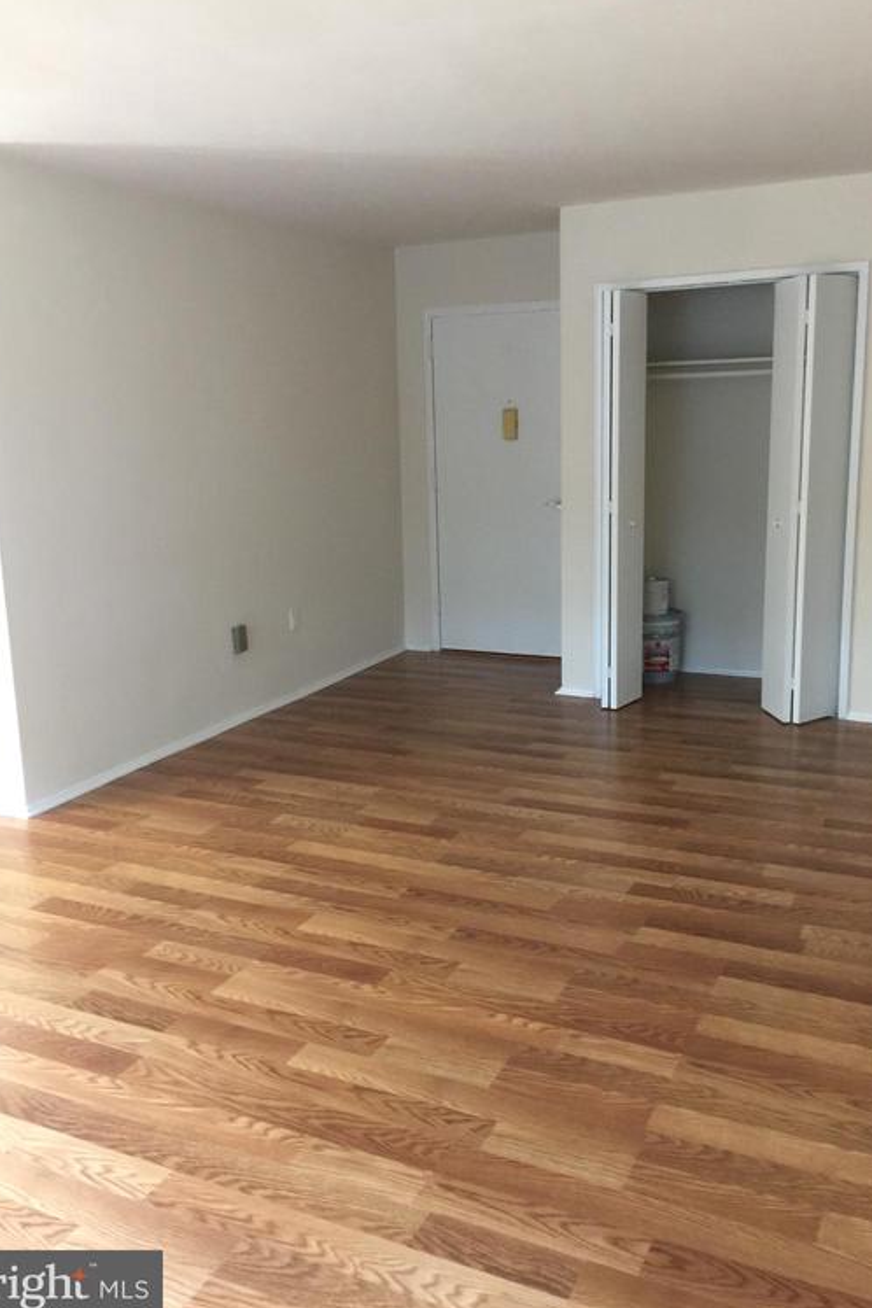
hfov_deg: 42.3
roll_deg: +0.2
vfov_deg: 60.3
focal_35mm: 31
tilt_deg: -9.4
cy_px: 650
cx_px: 448
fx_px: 1126
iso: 64
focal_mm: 4.15
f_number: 2.2
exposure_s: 1/4
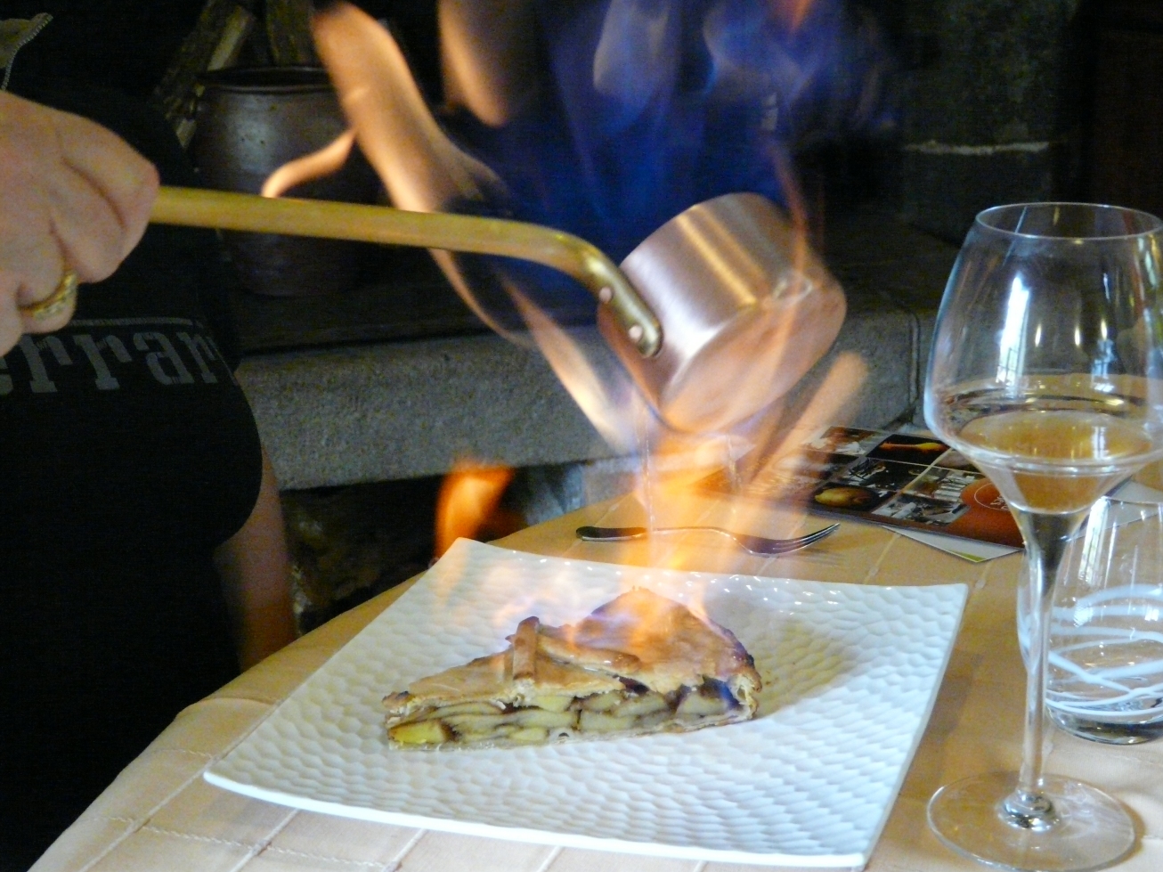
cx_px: 582
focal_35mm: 55
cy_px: 436
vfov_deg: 26.6
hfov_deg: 34.9
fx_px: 1848
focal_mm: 9
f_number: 3.2
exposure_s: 1/25
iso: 800
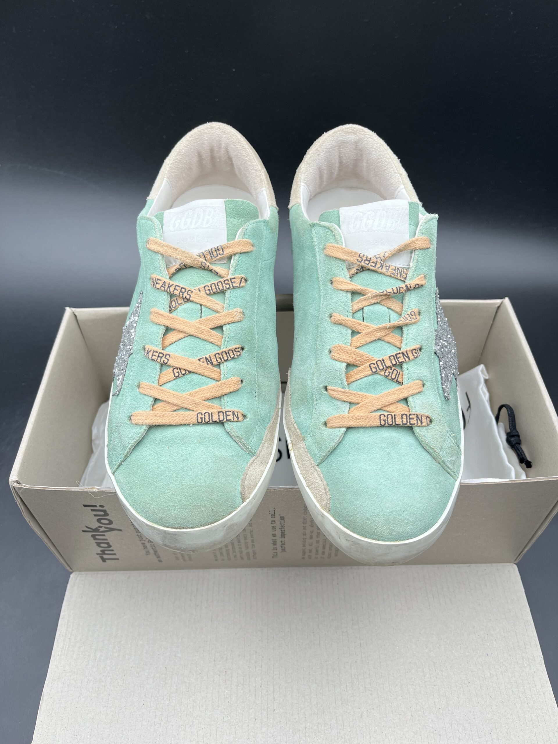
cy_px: 372
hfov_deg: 53.1
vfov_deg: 67.3
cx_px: 279
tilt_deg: -47.5
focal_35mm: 26
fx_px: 559
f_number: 1.6
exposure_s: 1/334
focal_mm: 5.1
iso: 50
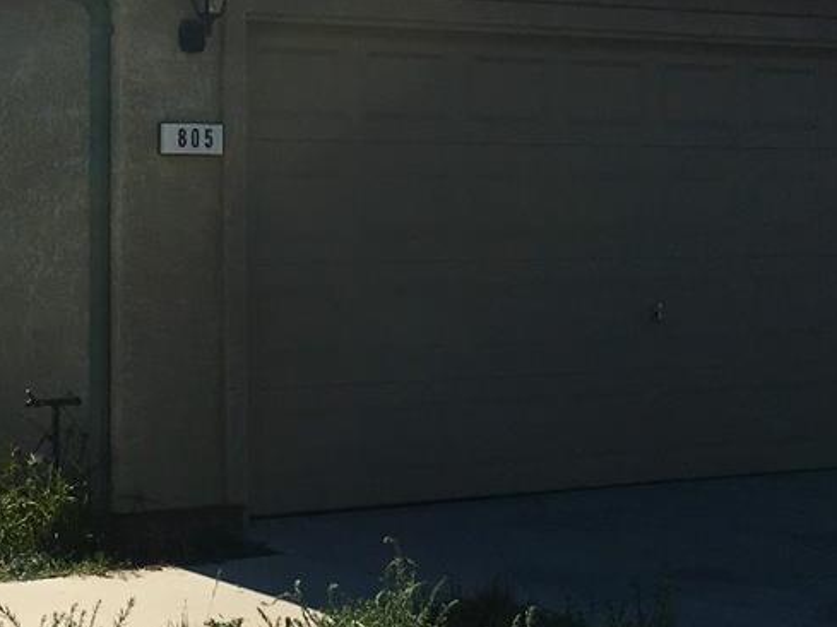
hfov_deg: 21.4
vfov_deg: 16.6
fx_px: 2150
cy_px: 274
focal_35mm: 89
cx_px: 48
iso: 25
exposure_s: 1/2404
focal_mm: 4.15
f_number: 2.2
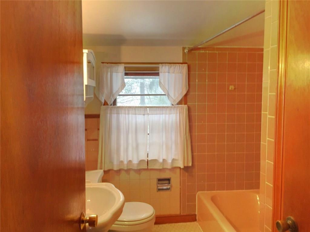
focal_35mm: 29
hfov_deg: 61.7
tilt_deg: -4.3
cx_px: 155
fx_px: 260
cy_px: 116
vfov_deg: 48.2
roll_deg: +0.3
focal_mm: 4.15
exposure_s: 1/30
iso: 64
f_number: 2.2
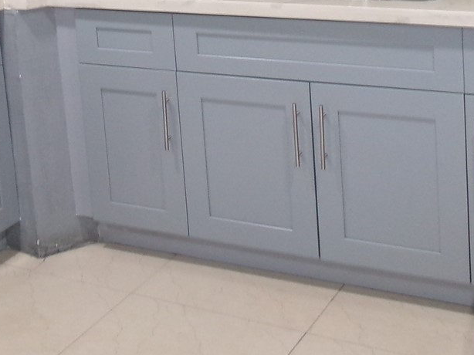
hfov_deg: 26.5
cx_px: 161
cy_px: -58
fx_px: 999
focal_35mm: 73
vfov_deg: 19.1
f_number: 3.9
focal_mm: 5.1
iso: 400
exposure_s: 1/34
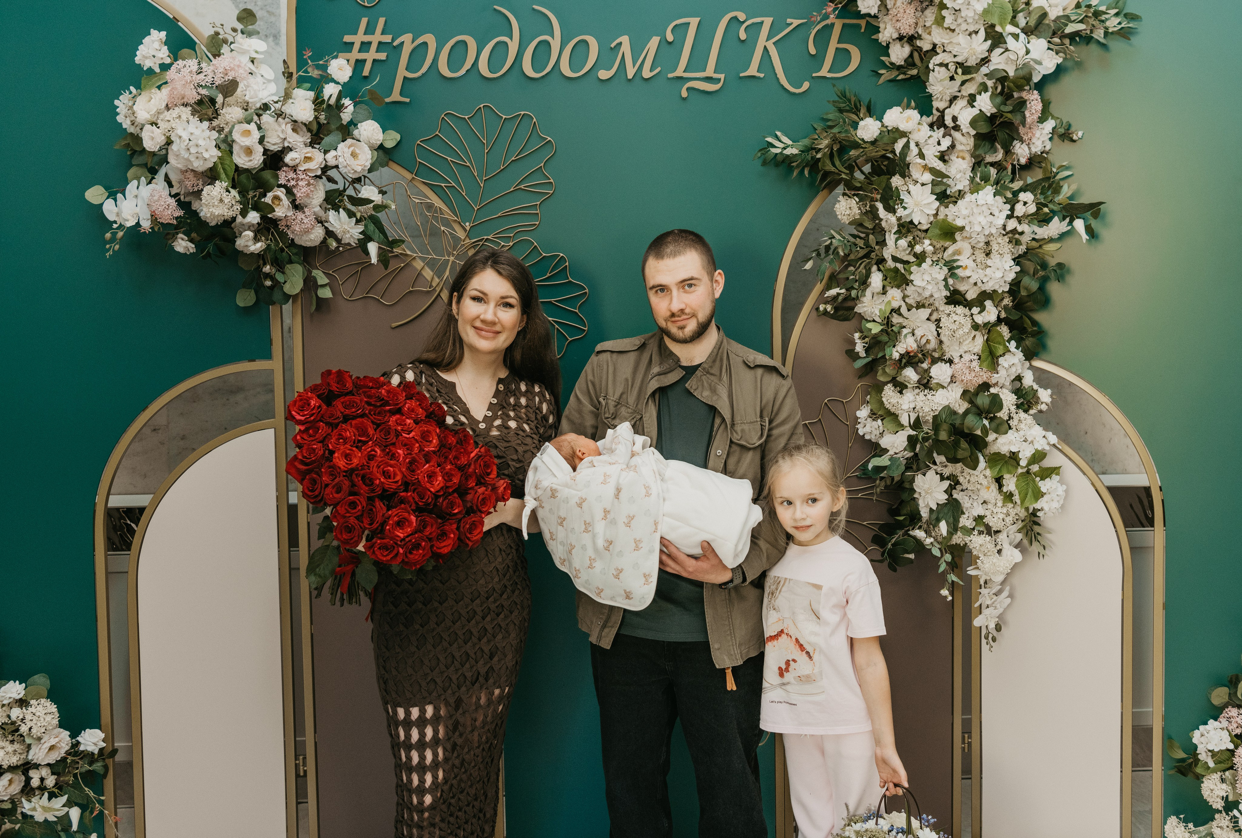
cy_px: 353
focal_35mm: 38
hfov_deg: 50.6
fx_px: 1311
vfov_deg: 35.3
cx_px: 692
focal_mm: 32
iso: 400
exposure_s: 1/160
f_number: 4.5
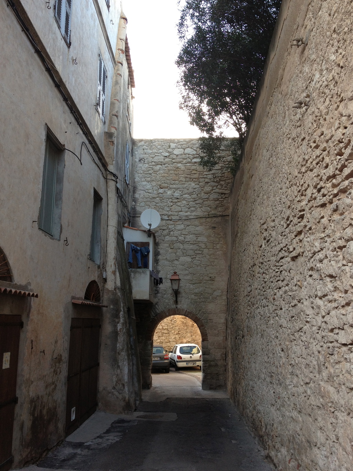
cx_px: 176
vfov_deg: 52.6
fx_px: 476
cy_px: 236
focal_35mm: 35
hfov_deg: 40.7
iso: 64
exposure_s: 1/120
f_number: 2.4
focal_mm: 4.28
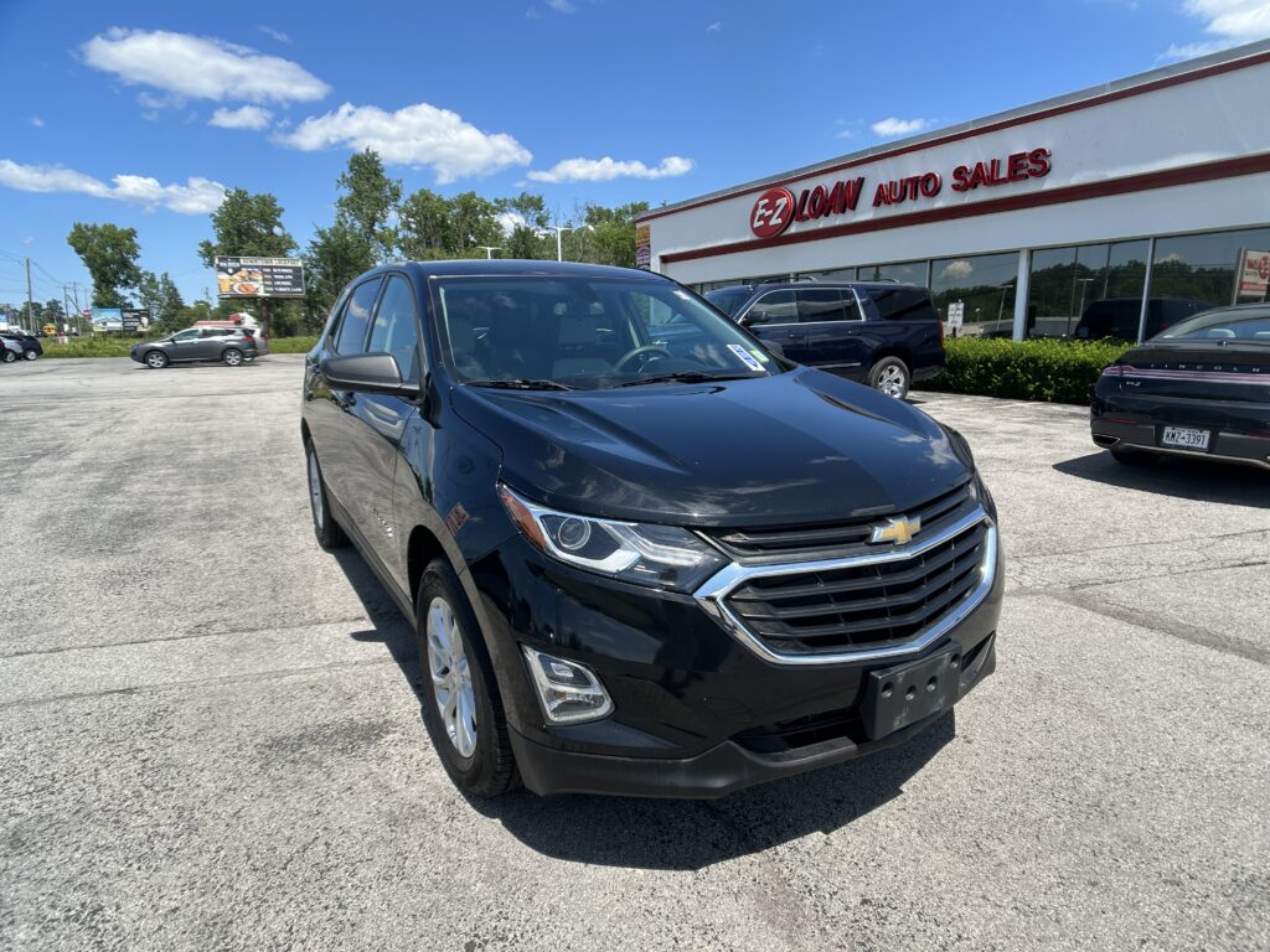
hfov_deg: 67.3
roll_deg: -2.1
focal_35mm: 26
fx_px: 954
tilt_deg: -11.8
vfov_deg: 53.1
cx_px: 635
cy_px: 476
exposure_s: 1/2994
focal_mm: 5.7
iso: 50
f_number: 1.5
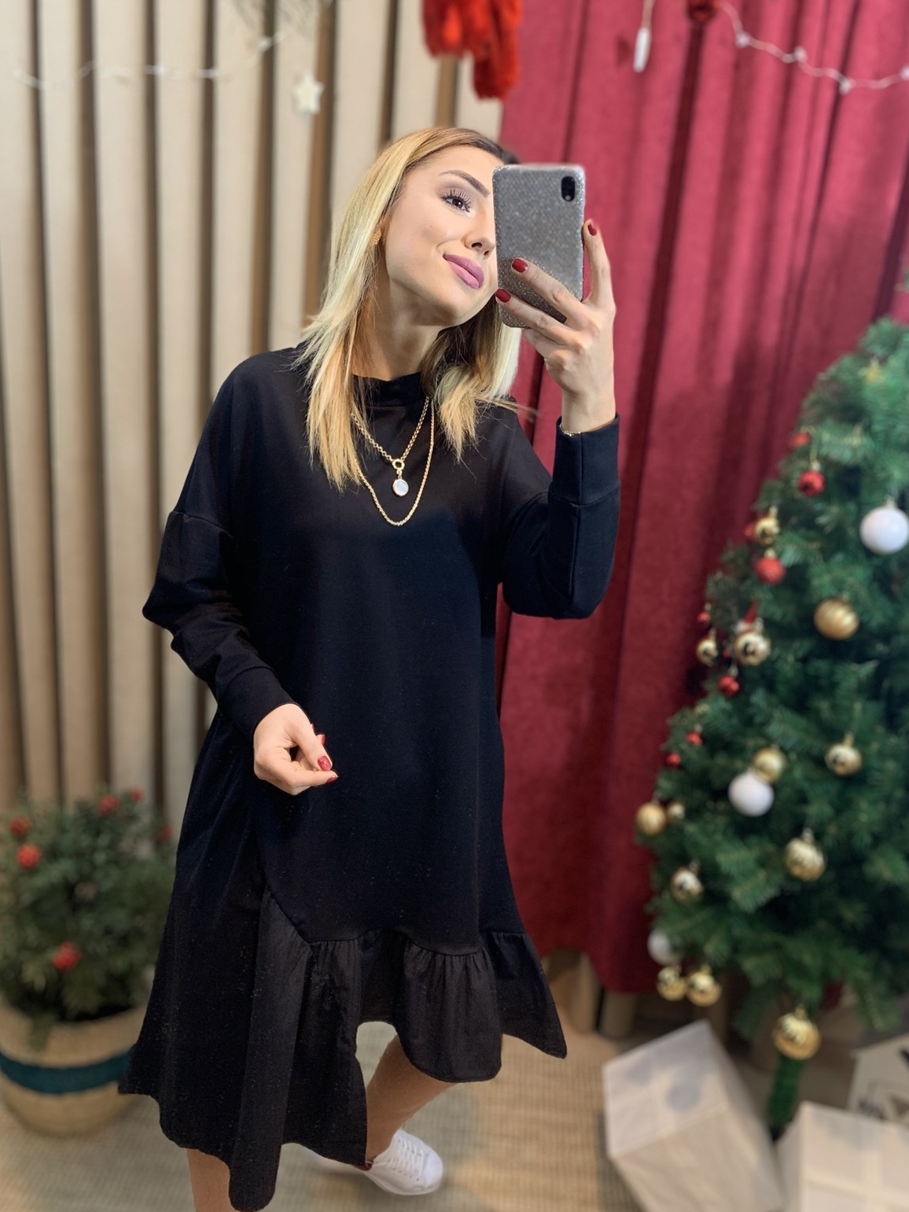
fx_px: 945
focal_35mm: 27
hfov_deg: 51.4
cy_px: 624
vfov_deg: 65.3
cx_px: 462
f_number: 1.8
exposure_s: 1/50
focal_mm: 4.25
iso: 100
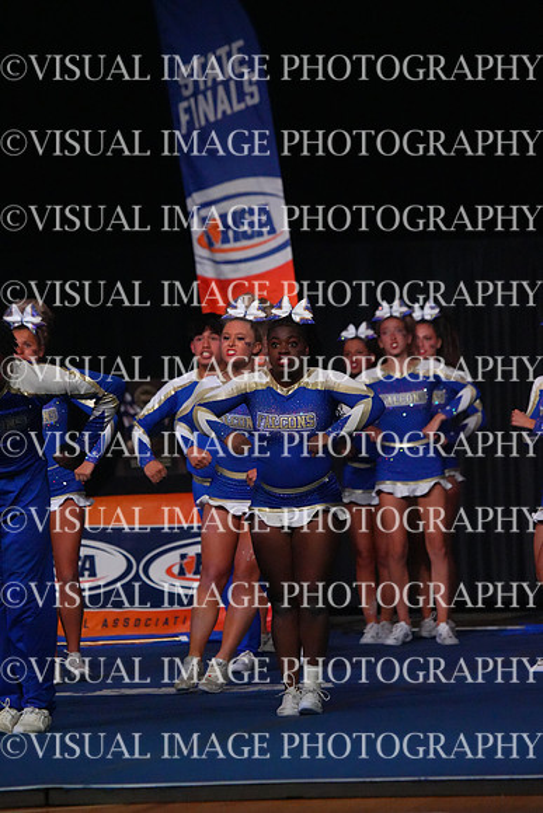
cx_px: 272
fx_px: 5313
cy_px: 406
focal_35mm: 235
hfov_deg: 5.9
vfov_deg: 8.8
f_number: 5.6
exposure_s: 1/1250
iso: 16000
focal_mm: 235
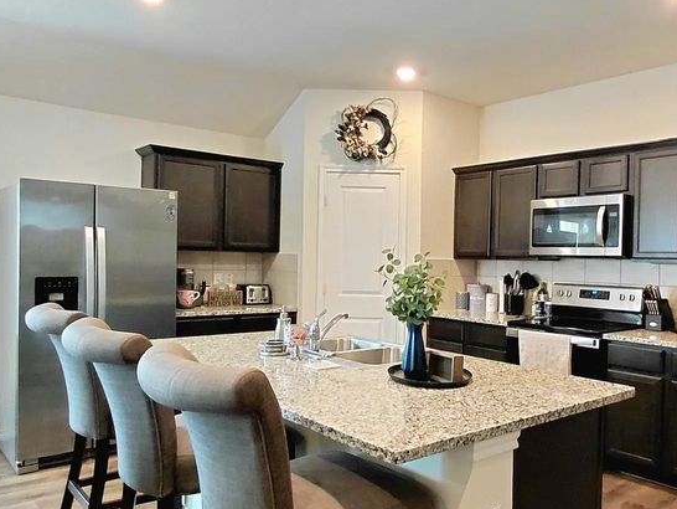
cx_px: 441
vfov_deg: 46.8
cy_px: 273
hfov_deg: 58.8
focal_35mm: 30
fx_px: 587
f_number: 2.2
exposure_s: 1/60.2
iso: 200
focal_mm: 1.64
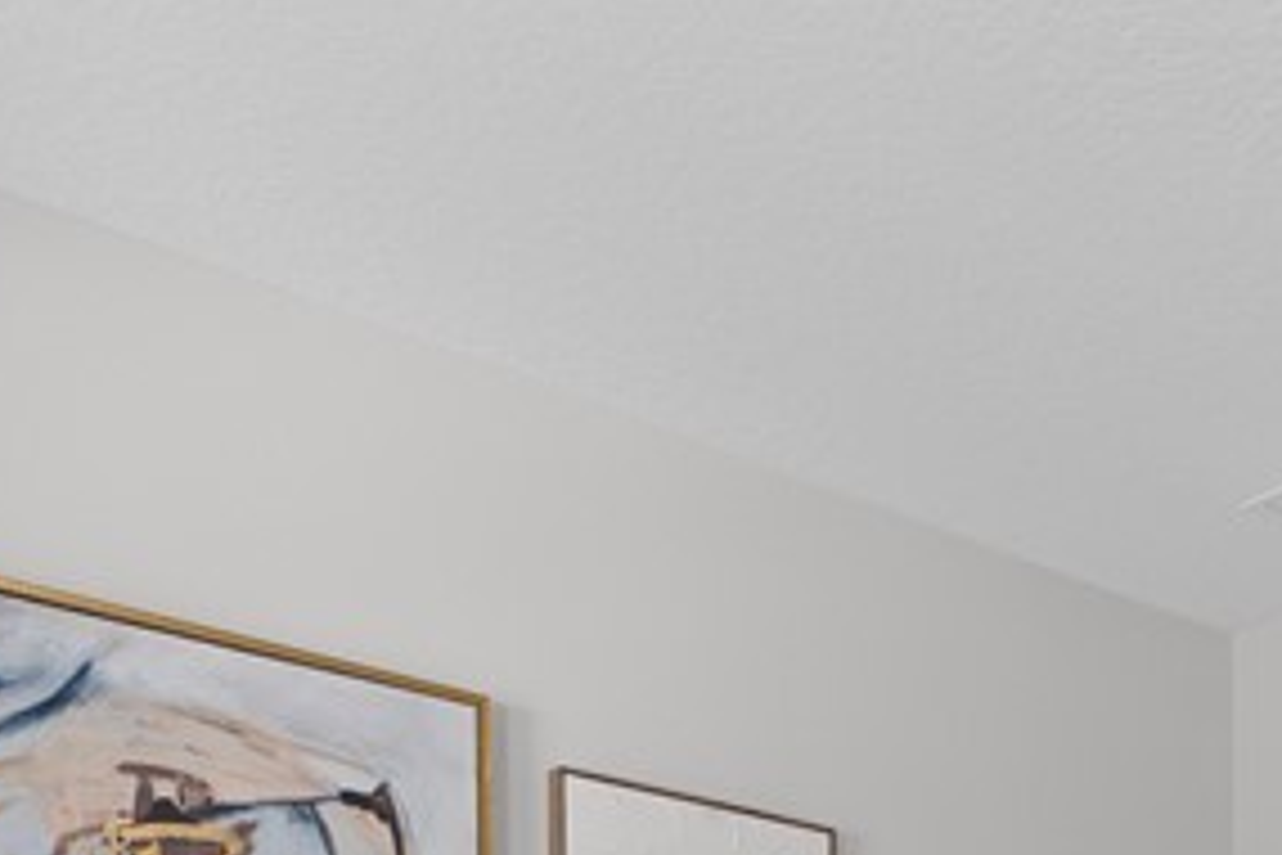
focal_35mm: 63
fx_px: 2240
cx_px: 1367
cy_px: 1512
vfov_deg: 17.7
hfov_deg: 29.2
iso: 320
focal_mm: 11
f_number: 8
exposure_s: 1/15
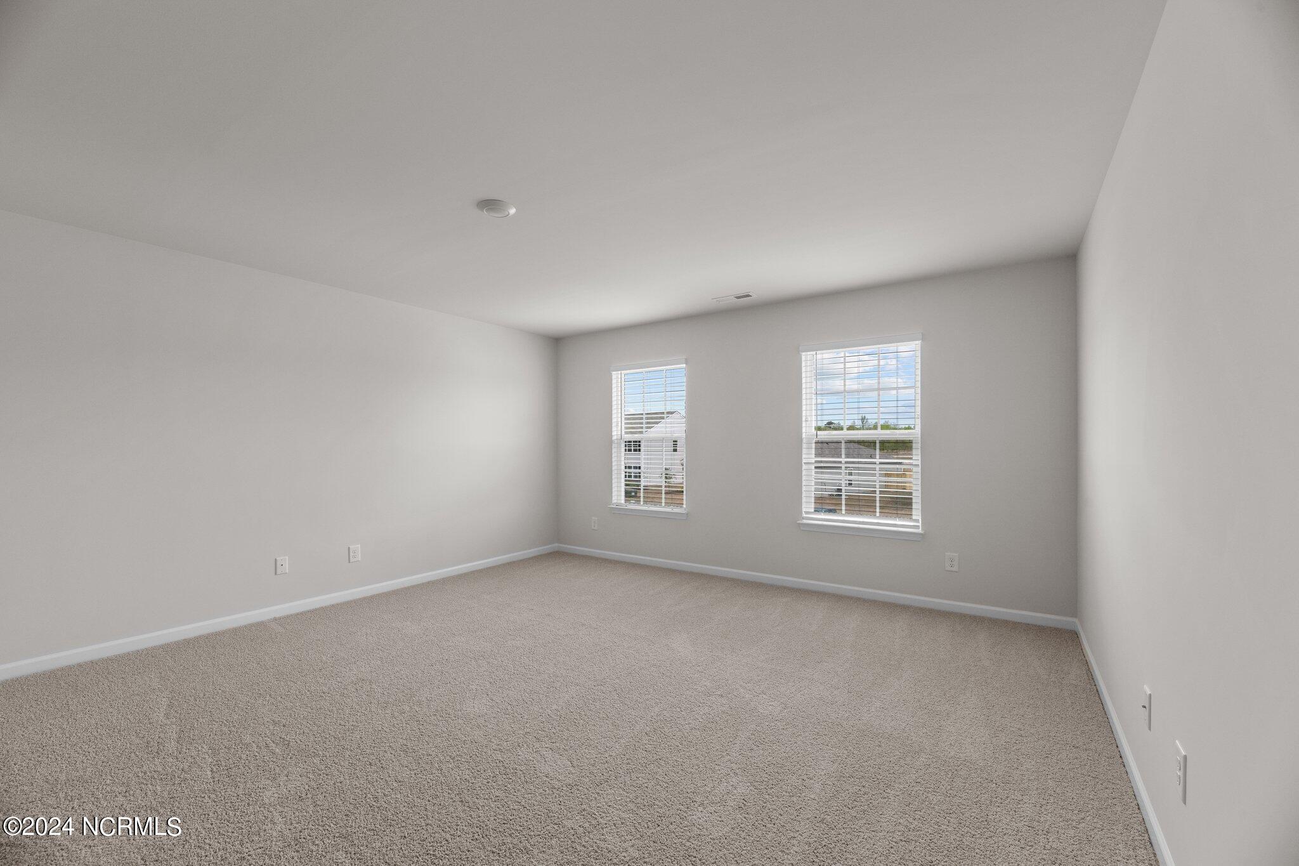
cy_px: 433
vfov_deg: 81.2
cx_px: 650
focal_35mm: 14
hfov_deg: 104.3
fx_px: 505
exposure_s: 1/20
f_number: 9
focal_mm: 14
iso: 400
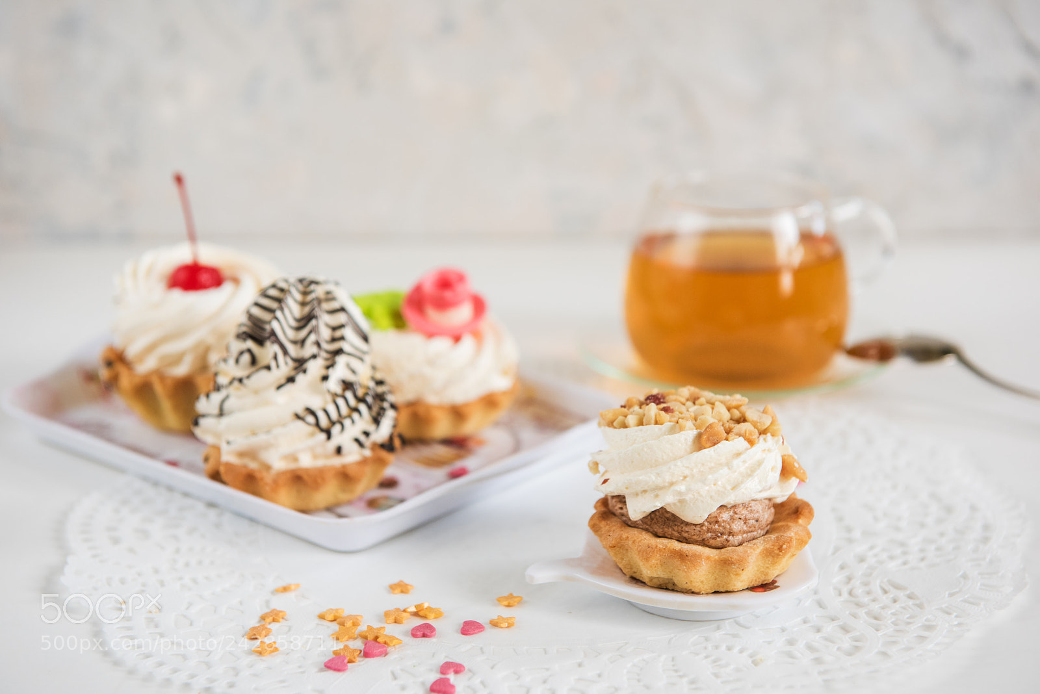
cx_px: 520
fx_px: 2023
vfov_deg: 19.5
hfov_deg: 28.8
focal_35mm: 70
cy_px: 347
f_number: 5
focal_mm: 70
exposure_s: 1/125
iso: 640
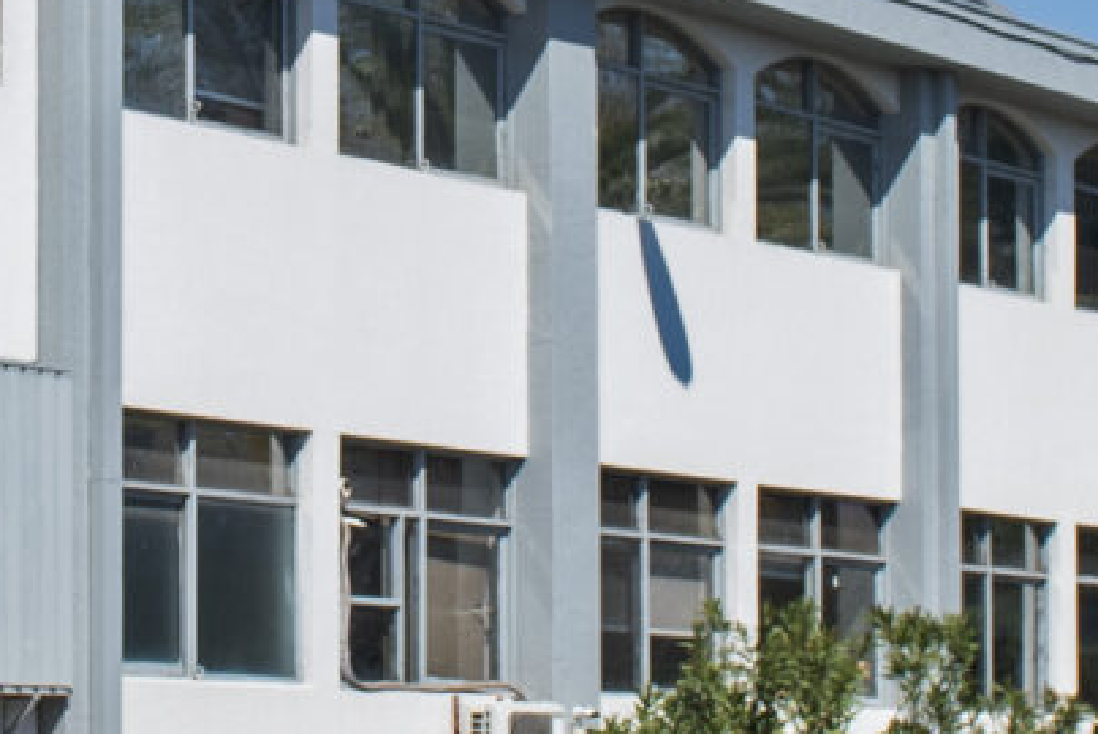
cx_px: -514
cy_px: -238
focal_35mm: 152
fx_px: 4639
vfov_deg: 8.9
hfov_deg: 12.8
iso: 200
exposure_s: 1/500
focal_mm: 24
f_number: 7.1
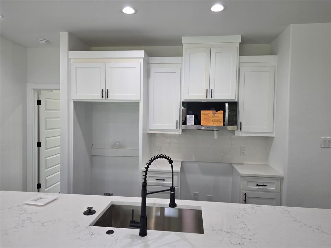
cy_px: 124
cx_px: 166
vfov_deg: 58.9
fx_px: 220
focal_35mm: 23
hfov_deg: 73.9
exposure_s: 1/120
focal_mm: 6.25
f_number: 1.7
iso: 125
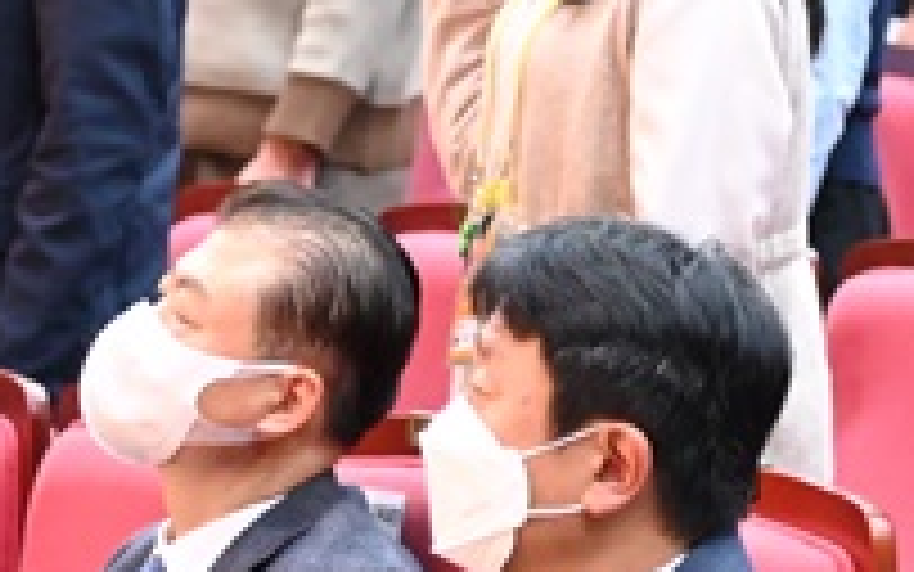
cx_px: 914
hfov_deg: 5.7
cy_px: -32
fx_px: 9119
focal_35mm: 366
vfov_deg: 3.6
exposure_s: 1/100
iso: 9000
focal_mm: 86
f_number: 4
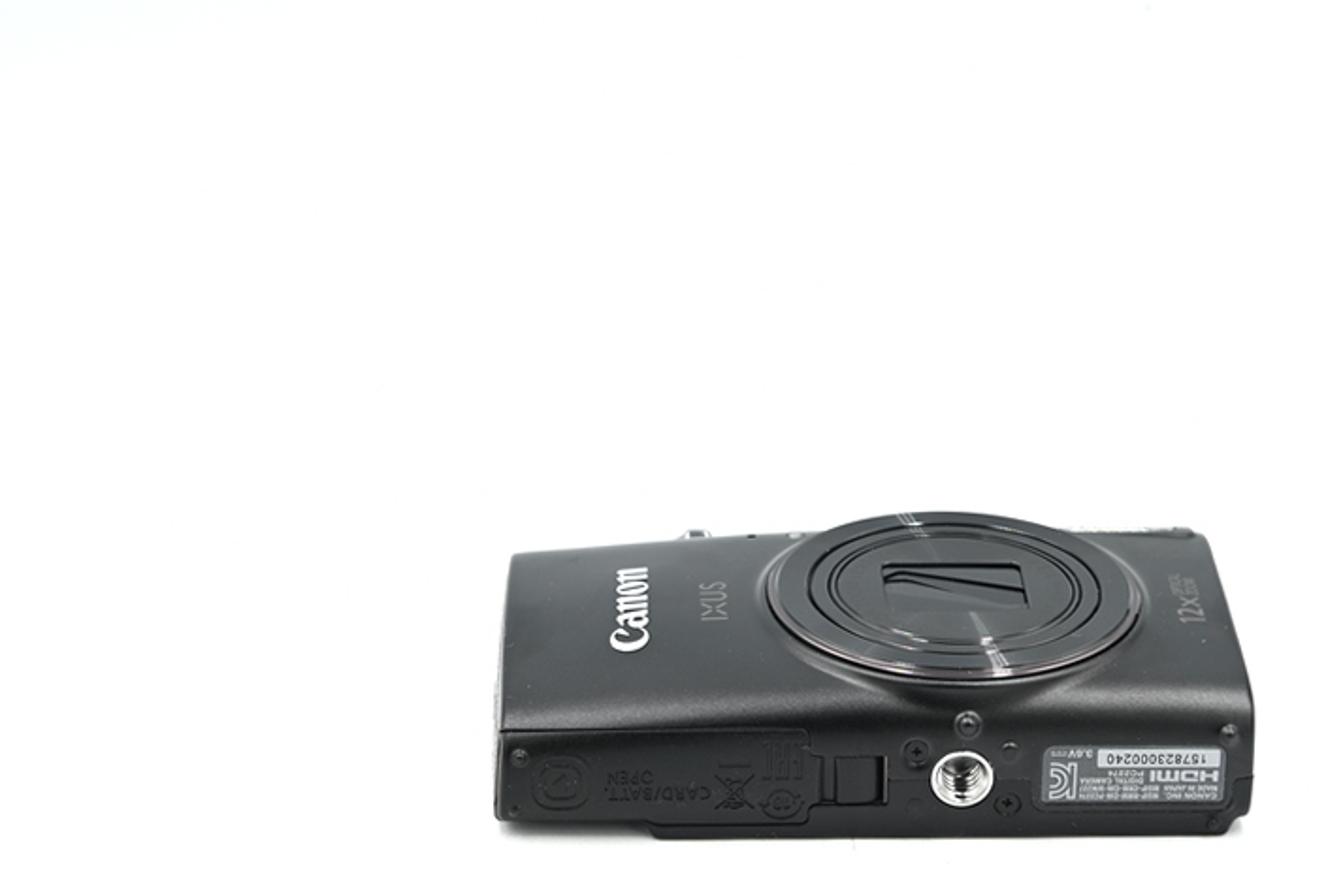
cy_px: 496
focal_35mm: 102
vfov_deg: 13.4
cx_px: 825
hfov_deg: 20.0
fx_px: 3807
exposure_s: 1/13
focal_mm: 75
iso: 100
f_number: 14
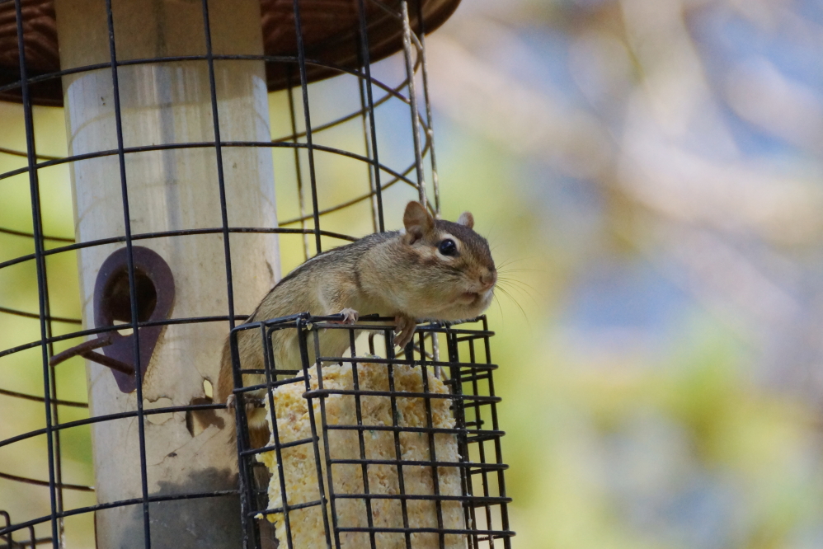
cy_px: 274
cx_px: 412
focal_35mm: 375
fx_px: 8575
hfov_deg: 5.5
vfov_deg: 3.7
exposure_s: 1/400
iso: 1000
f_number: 6.3
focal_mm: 250
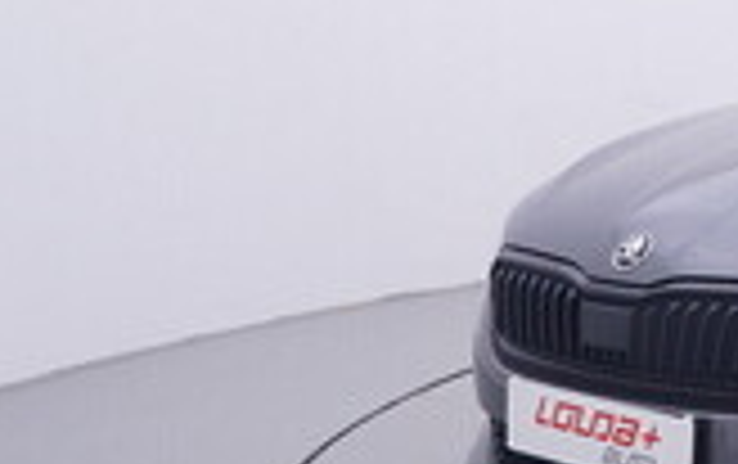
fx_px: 1545
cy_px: 97
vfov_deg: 16.9
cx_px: 1213
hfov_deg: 21.0
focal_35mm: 77
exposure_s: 1/80
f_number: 5
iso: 200
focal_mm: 15
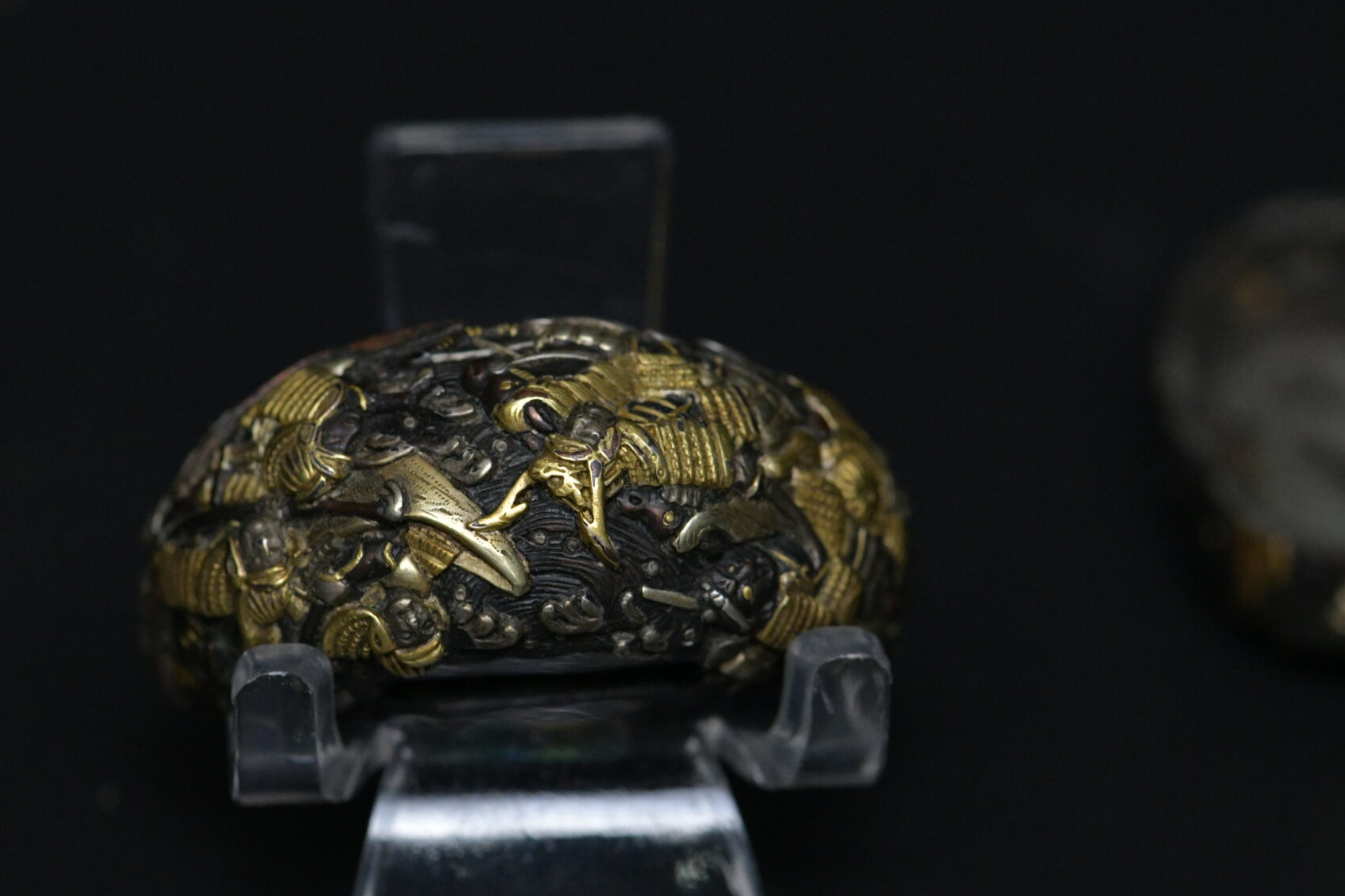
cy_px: 465
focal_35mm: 159
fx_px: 5939
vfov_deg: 8.6
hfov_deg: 12.9
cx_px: 590
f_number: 10
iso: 3600
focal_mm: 105
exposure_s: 1/125
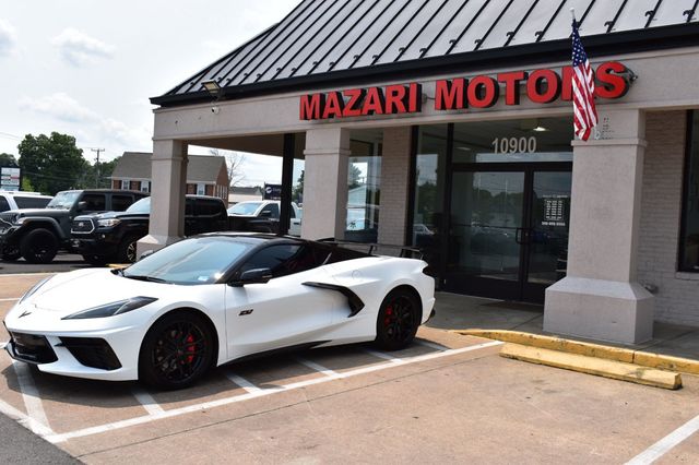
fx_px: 699
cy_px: 232
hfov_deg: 53.2
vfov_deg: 36.8
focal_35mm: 36
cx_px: 350
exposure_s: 1/500
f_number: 11
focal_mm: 24
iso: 280
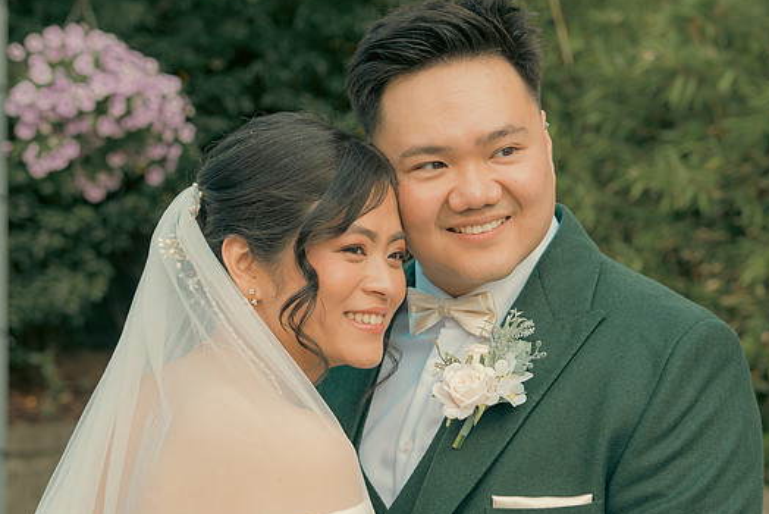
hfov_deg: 24.5
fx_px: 1774
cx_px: 390
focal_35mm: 83
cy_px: 253
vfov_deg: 16.5
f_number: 3.5
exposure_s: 1/160
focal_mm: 50
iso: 125
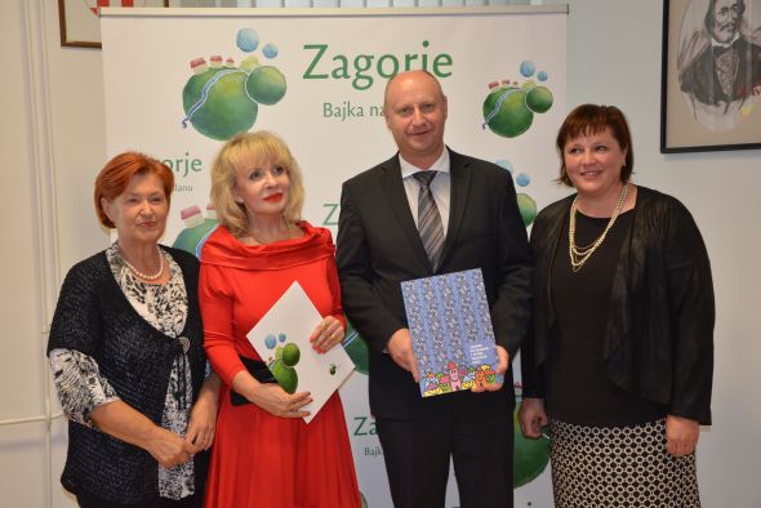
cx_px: 380
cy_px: 254
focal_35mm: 48
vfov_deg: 28.1
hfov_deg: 41.1
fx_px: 1015
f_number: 4.2
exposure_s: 1/80
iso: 800
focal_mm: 32
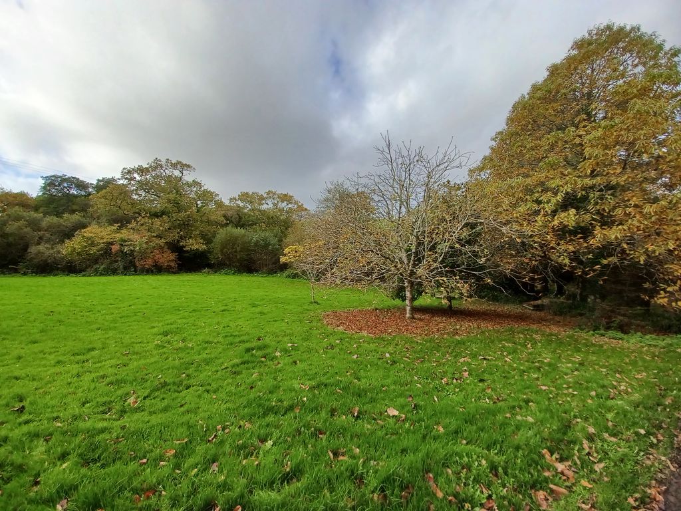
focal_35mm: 13
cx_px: 340
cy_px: 256
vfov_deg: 89.9
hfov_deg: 106.2
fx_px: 256
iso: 40
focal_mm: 1.42
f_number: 2.2
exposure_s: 1/923
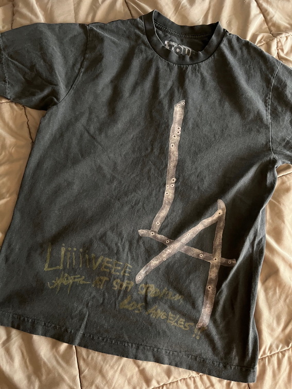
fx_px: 292
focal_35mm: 26
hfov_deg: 53.1
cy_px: 194
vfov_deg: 67.3
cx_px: 146
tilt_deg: -78.7
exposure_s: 1/30
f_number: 1.5
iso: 500
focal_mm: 5.7
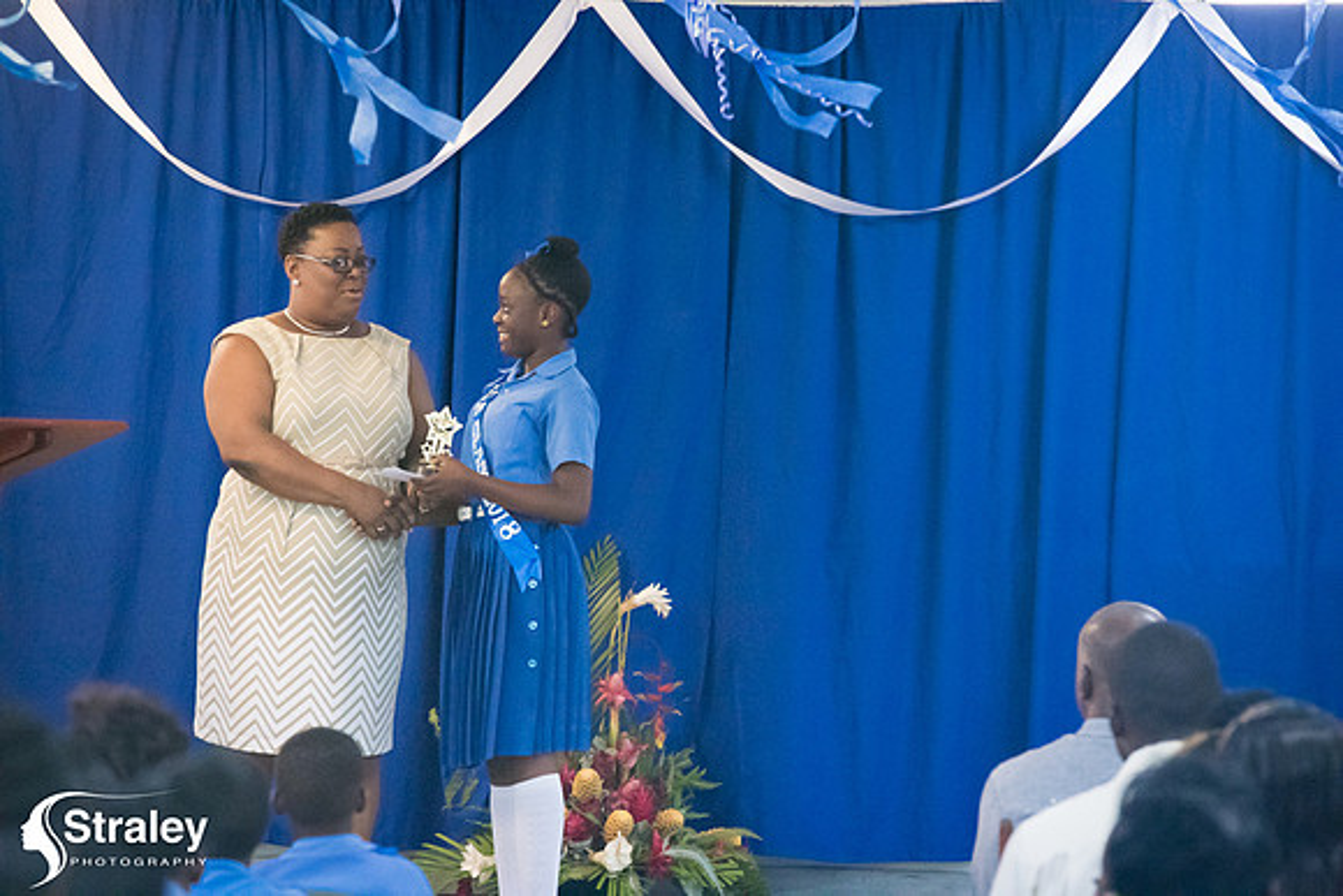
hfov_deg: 10.8
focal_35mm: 190
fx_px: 7089
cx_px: 672
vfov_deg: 7.2
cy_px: 448
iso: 25600
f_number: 6.3
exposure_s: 1/200
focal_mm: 190
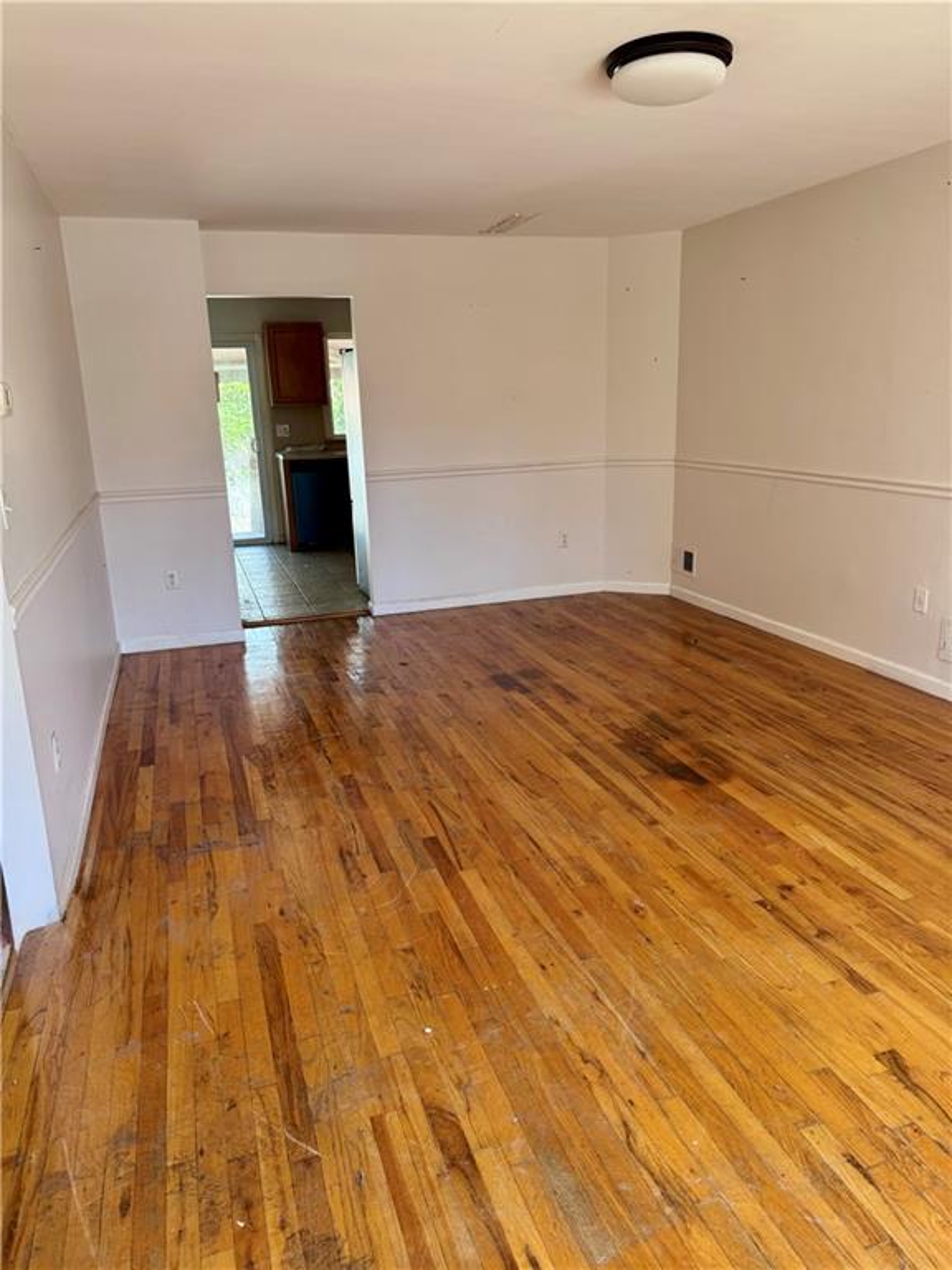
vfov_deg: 71.6
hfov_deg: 56.8
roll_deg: +2.1
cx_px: 476
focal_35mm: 24
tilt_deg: -14.7
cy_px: 635
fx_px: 880
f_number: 1.78
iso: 100
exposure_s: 1/151
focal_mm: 6.76
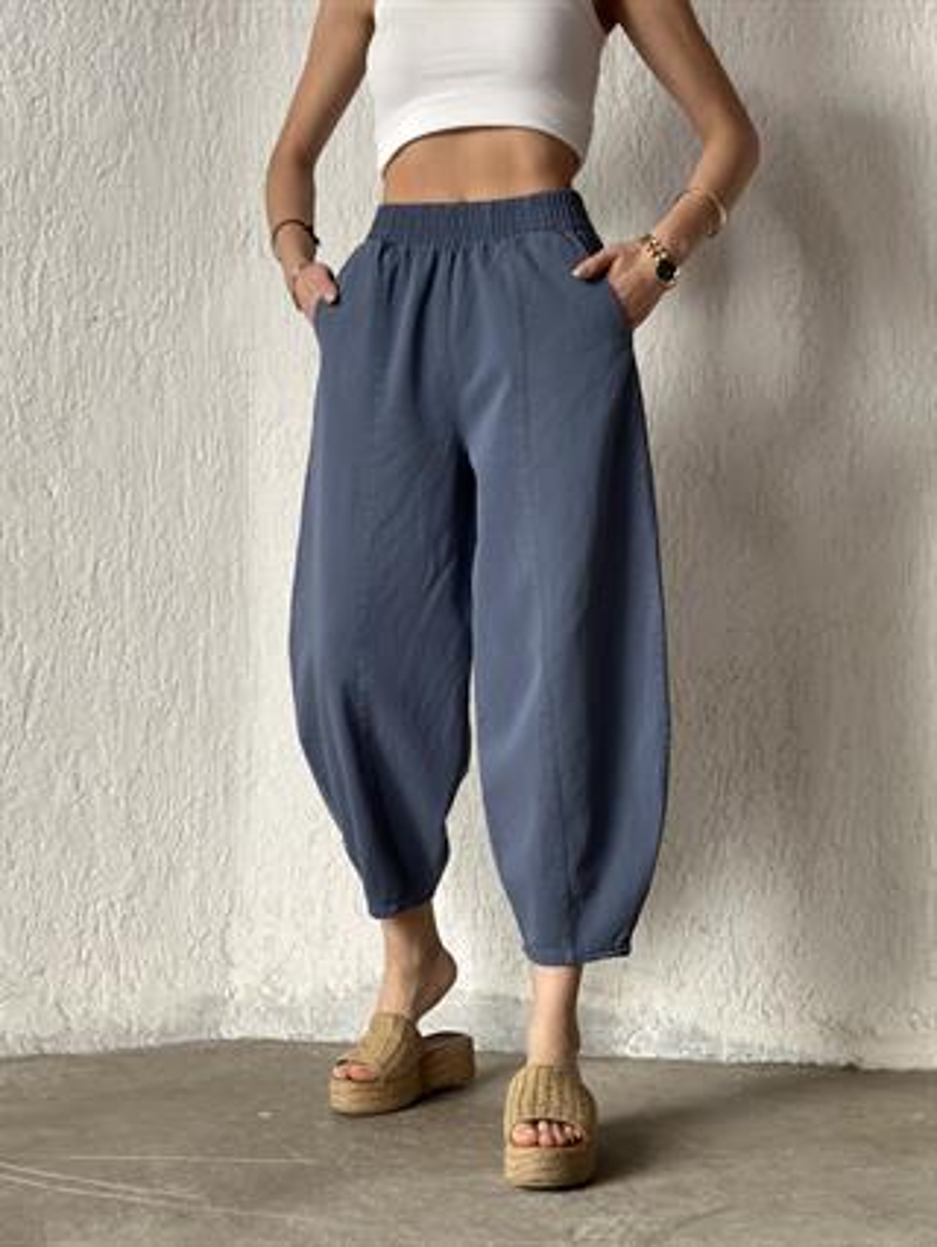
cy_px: 624
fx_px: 1731
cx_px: 468
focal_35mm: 48
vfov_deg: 39.6
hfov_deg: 30.3
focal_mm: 6.86
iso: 100
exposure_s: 1/121
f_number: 1.78
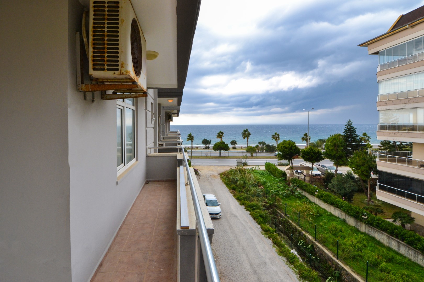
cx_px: 212
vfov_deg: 77.3
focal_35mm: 15
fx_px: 177
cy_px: 141
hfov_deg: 100.4
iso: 360
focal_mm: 10
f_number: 8
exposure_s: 1/125
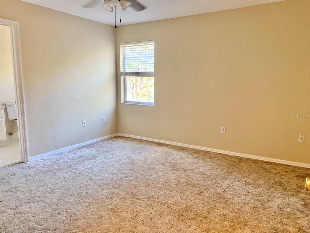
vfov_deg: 53.1
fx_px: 233
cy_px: 116
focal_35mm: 26
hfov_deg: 67.3
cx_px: 155
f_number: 1.8
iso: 320
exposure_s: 1/60
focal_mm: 4.25
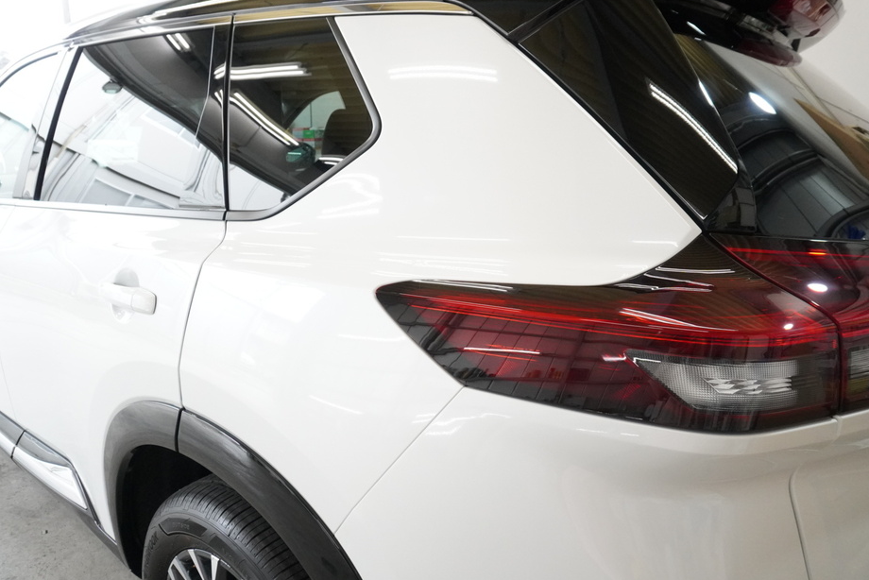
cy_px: 288
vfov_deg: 51.3
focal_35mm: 25
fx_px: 604
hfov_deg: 71.5
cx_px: 421
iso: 3200
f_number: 5.6
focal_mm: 16
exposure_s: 1/250
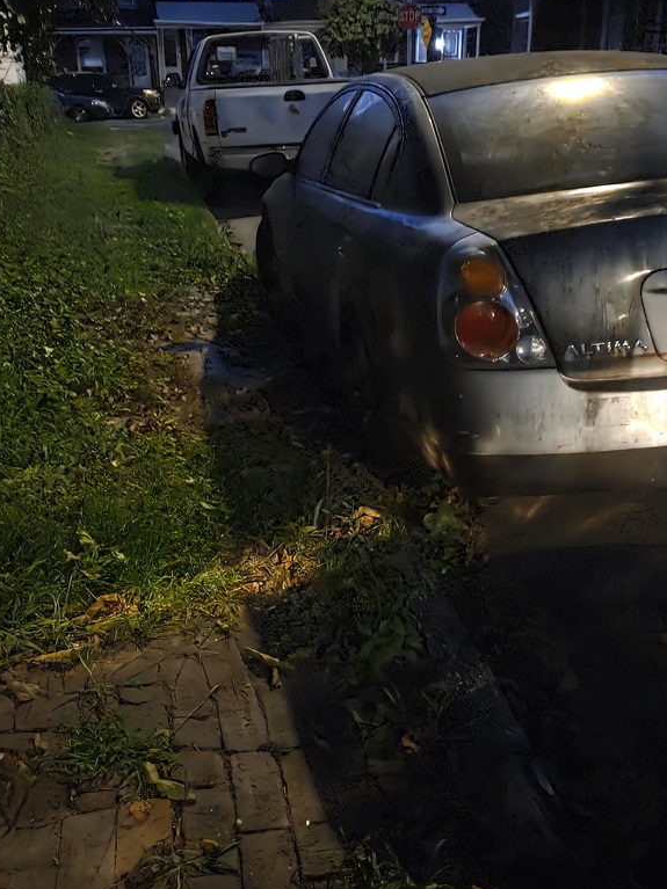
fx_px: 925
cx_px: 345
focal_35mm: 36
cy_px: 440
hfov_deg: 39.6
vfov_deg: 51.4
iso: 2500
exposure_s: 1/40
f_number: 1.8
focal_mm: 5.4
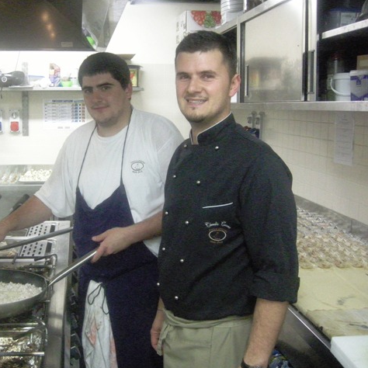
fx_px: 517
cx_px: 144
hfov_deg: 39.0
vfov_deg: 39.2
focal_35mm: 43
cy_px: 183
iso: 1600
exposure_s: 1/106
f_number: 2.7
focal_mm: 7.5
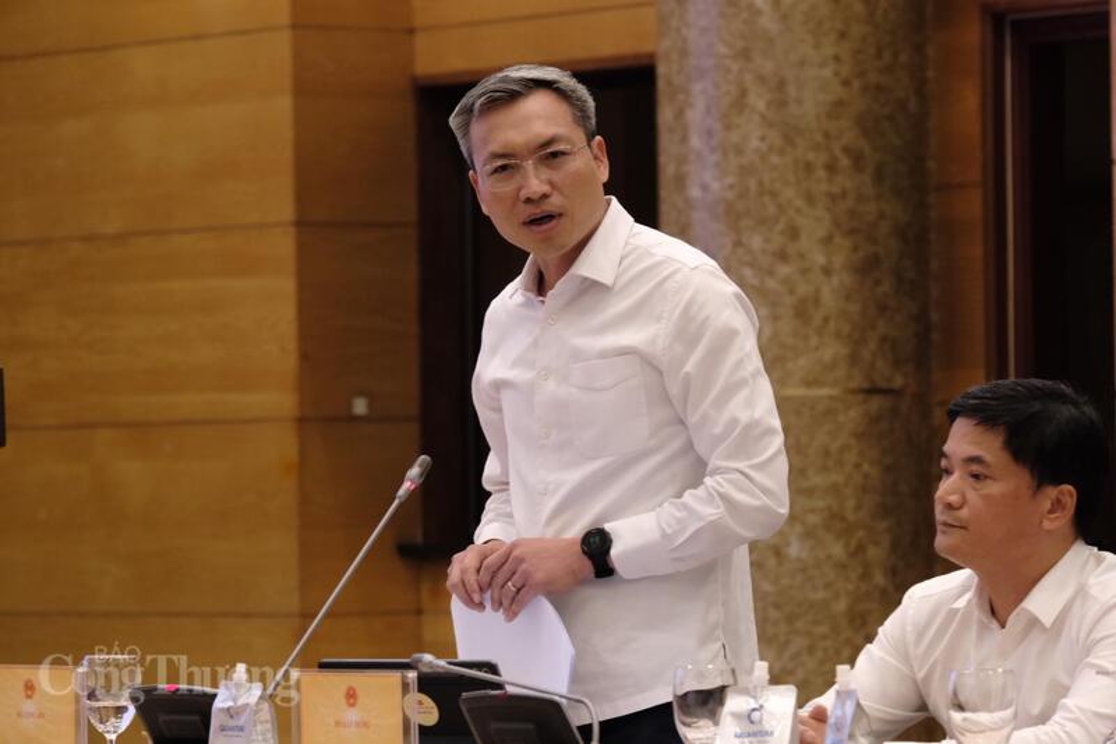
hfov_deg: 10.2
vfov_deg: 6.8
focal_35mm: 202
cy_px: 372
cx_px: 558
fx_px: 6260
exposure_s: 1/125
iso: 3200
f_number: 6.4
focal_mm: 134.5
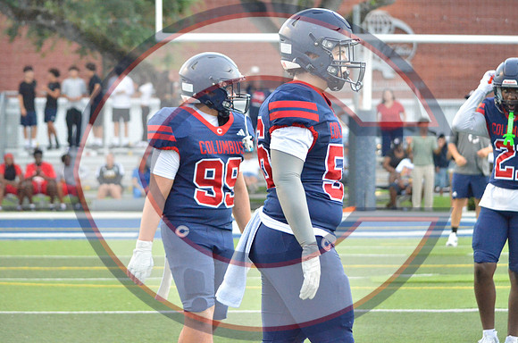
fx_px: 2197
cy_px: 172
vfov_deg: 8.9
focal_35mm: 153
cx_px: 259
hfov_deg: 13.4
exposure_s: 1/500
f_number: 4.8
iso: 5000
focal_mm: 102
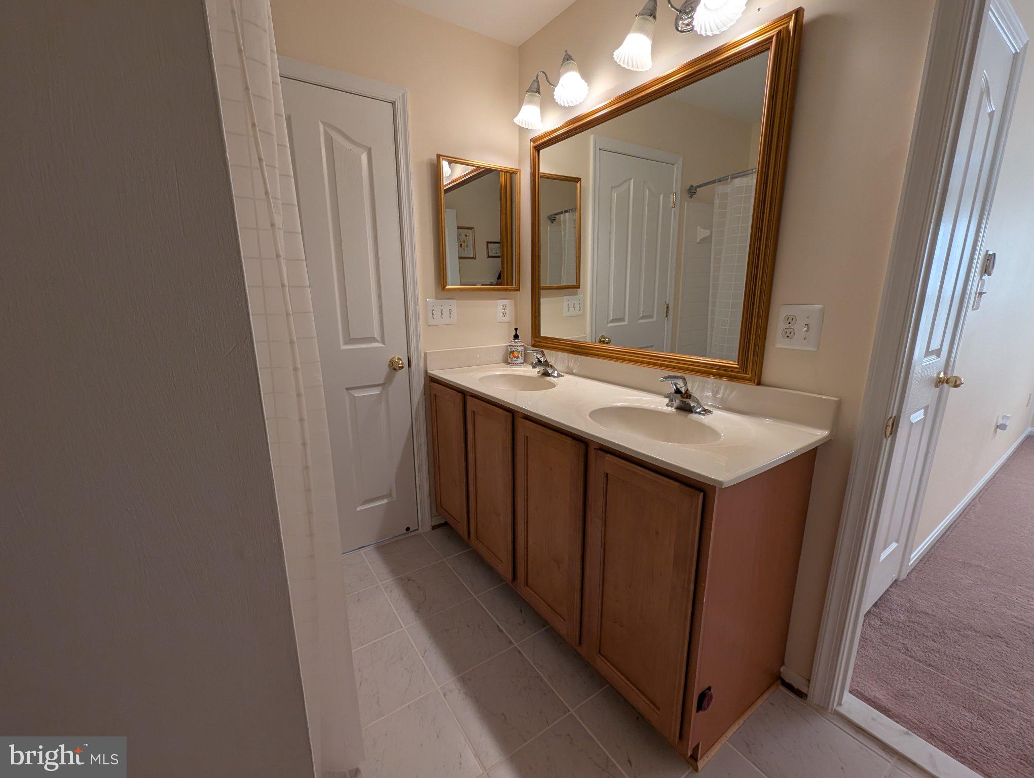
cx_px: 517
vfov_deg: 90.1
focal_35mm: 13
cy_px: 389
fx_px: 389
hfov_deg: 106.1
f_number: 2.2
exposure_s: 1/60
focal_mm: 1.95
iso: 55
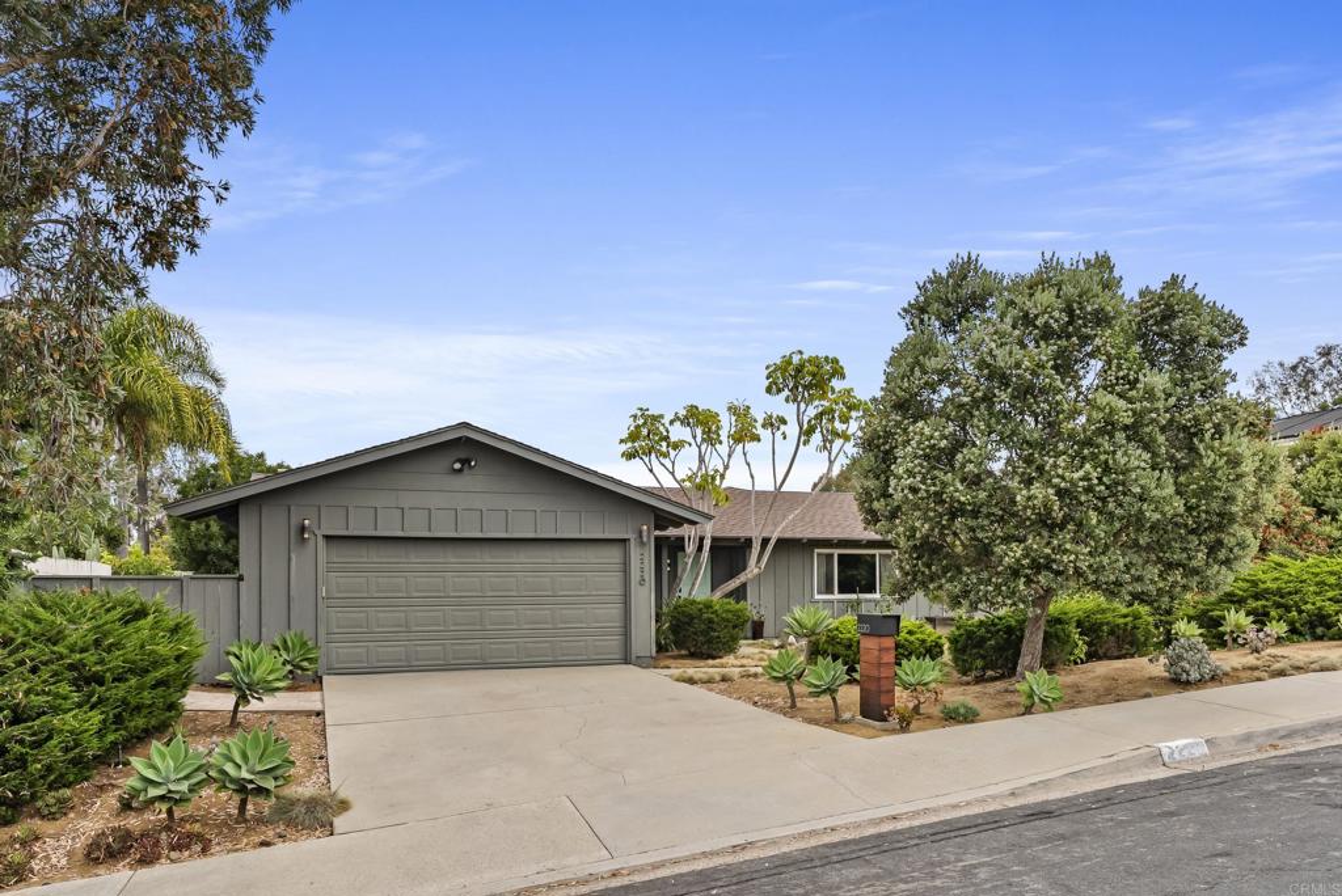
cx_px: 671
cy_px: 448
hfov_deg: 73.7
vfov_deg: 53.2
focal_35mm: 24
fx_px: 895
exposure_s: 1/1250
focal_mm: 24
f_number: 8
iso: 500
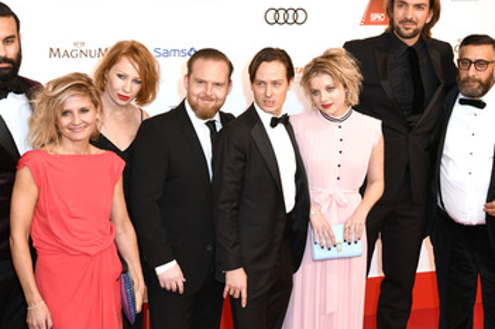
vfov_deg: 18.9
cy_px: 172
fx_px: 989
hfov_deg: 28.1
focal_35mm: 72
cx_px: 242
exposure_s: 1/125
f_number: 6.3
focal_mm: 56
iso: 320
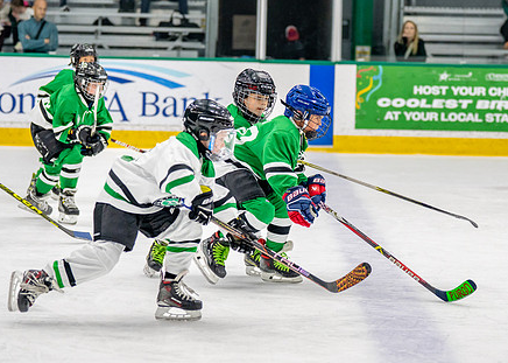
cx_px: 299
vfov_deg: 9.4
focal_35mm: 152
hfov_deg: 13.2
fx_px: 2192
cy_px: 147
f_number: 2.8
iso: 1000
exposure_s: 1/1250
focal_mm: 87
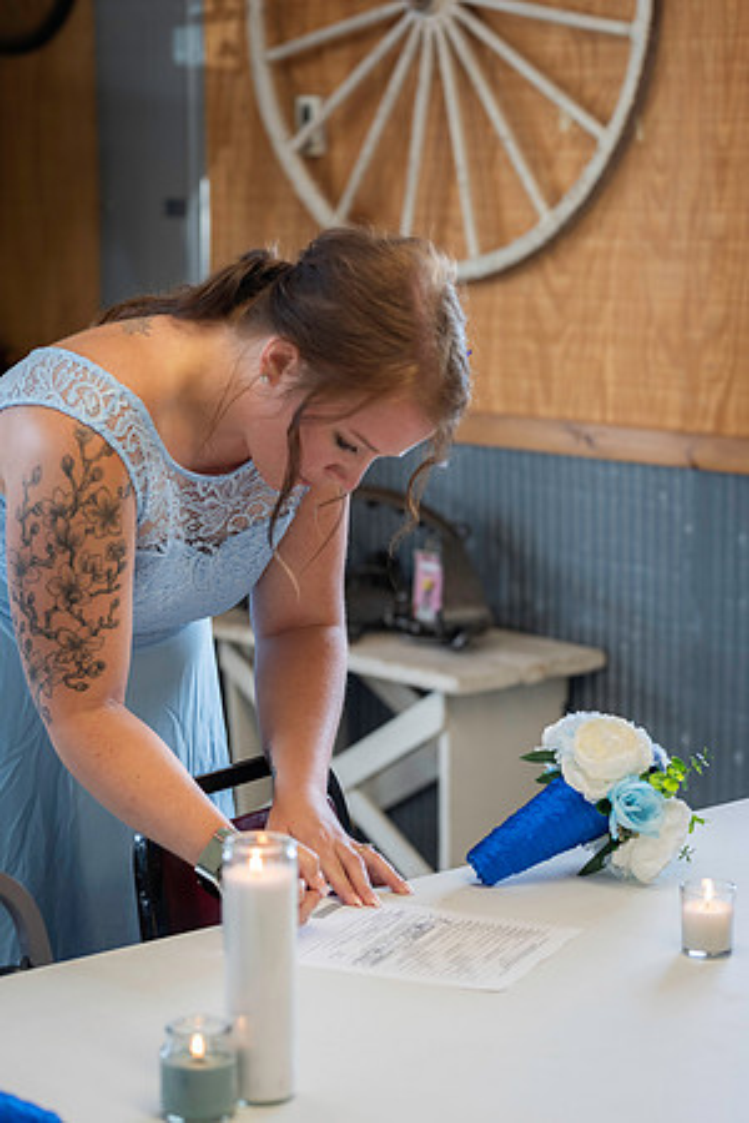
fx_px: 2653
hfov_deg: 16.1
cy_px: 562
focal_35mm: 85
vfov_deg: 23.9
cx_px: 374
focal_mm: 85
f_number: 3.5
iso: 640
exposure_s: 1/125
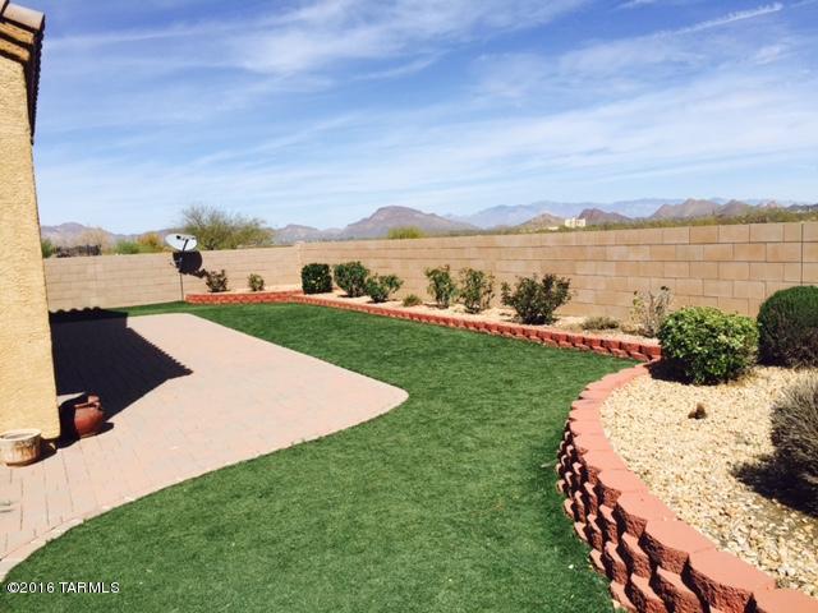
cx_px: 409
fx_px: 685
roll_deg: +2.3
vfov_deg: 48.2
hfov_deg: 61.7
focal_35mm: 29
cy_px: 306
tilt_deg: -5.4
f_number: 2.2
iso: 32
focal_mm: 4.15
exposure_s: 1/2825
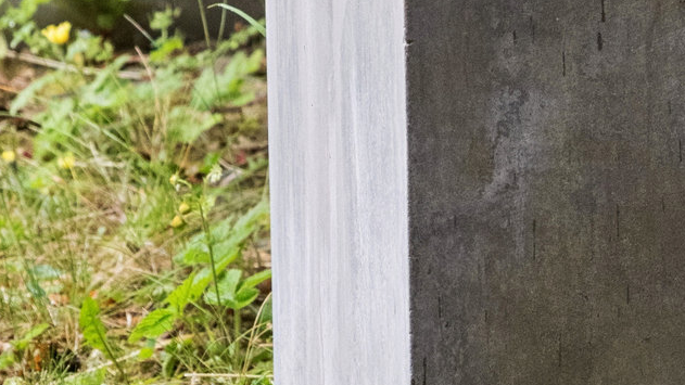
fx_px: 4160
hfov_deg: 9.4
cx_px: 429
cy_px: -358
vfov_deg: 5.2
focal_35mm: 229
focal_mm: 46
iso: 1600
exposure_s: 1/250
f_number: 4
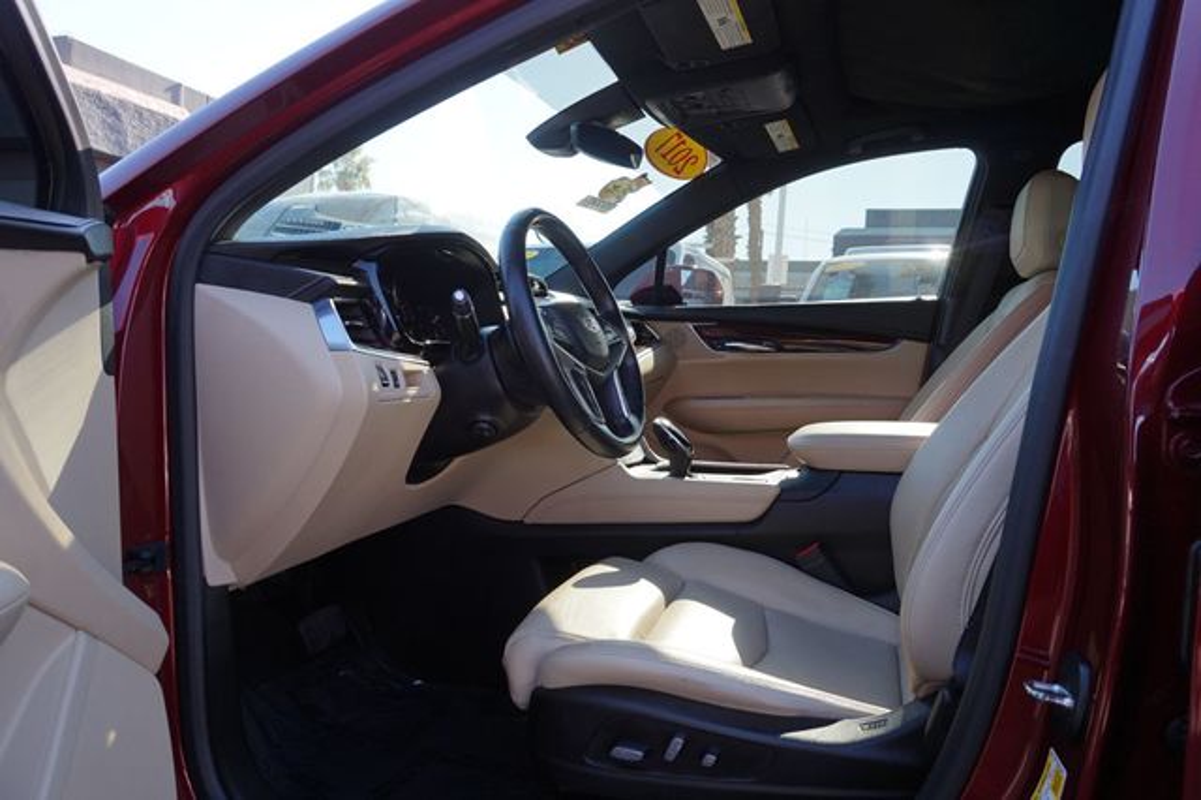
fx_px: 800
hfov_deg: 73.8
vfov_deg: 53.1
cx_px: 600
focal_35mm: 24
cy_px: 400
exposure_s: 1/80
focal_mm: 16
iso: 100
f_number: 5.6
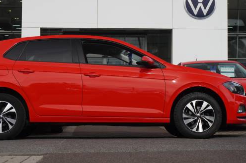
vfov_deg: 18.0
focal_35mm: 76
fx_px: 516
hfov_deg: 26.8
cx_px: 107
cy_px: 64
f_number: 6.7
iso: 100
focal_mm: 39
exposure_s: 1/200
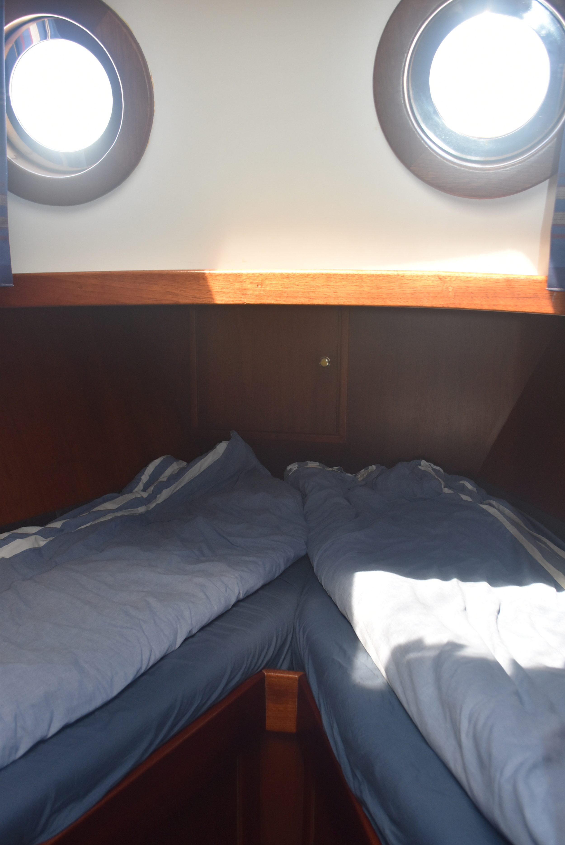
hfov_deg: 40.0
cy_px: 422
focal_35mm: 33
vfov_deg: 57.2
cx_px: 282
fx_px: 775
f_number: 5
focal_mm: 22
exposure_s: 1/100
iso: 800
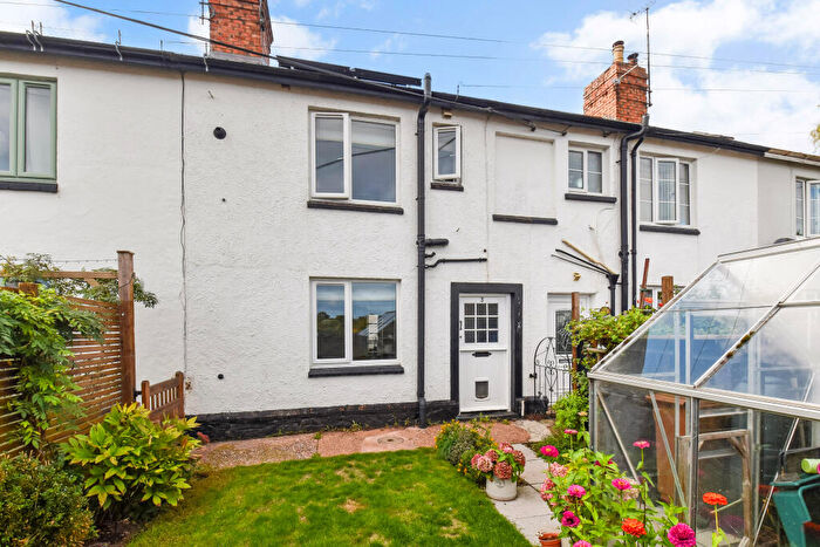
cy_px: 274
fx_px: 342
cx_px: 410
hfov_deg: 100.4
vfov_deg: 77.4
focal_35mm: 15
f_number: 8
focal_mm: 10
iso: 200
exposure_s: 1/250
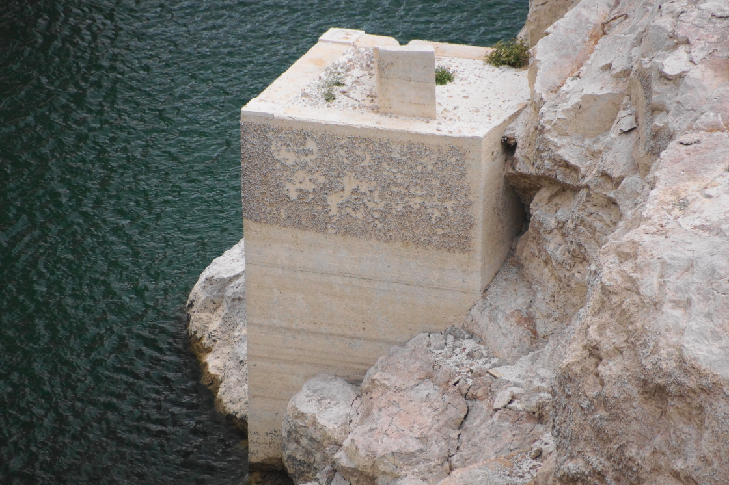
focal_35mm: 375
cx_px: 364
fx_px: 7591
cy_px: 242
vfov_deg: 3.7
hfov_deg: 5.5
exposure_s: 1/400
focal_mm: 250
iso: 800
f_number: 6.3
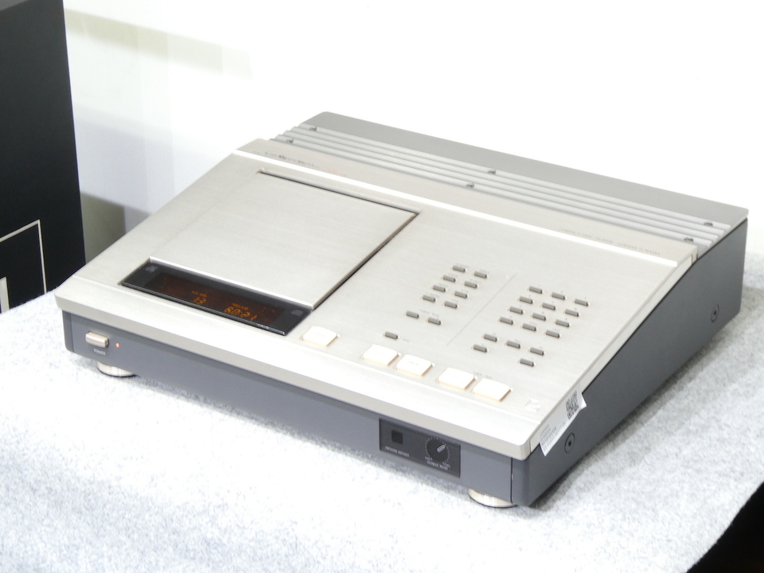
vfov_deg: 18.7
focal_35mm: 79
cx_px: 382
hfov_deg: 24.7
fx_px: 1744
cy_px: 286
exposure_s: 1/2.5
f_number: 4.7
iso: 200
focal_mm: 14.1
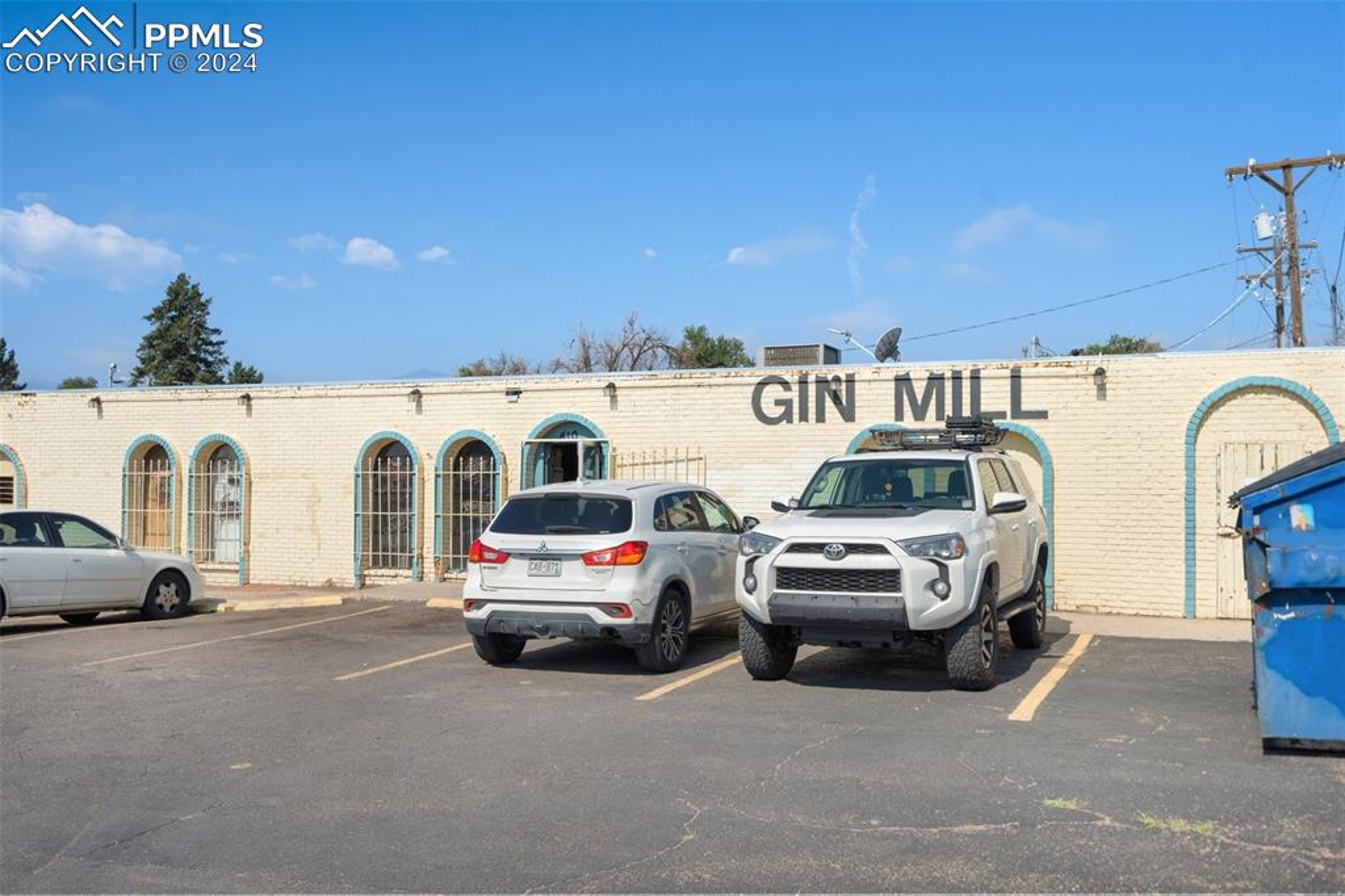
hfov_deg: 57.2
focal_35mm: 33
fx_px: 1232
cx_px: 672
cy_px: 448
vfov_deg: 39.9
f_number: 6.3
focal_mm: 33
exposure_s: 1/1250
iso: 1000
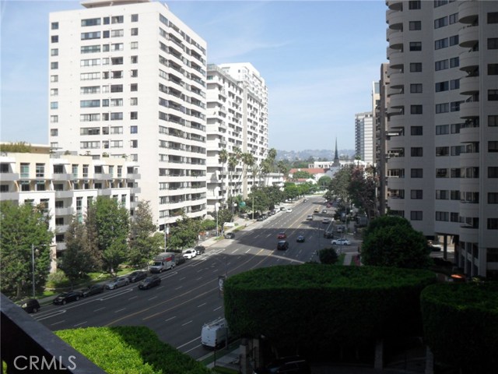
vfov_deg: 40.7
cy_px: 187
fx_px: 504
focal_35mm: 35
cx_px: 249
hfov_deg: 52.6
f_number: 8.9
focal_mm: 6.2
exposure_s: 1/180
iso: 100
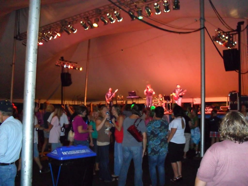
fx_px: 251
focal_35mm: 35
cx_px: 124
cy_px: 93
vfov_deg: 40.7
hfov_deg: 52.6
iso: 640
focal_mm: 6.3
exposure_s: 1/45
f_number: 3
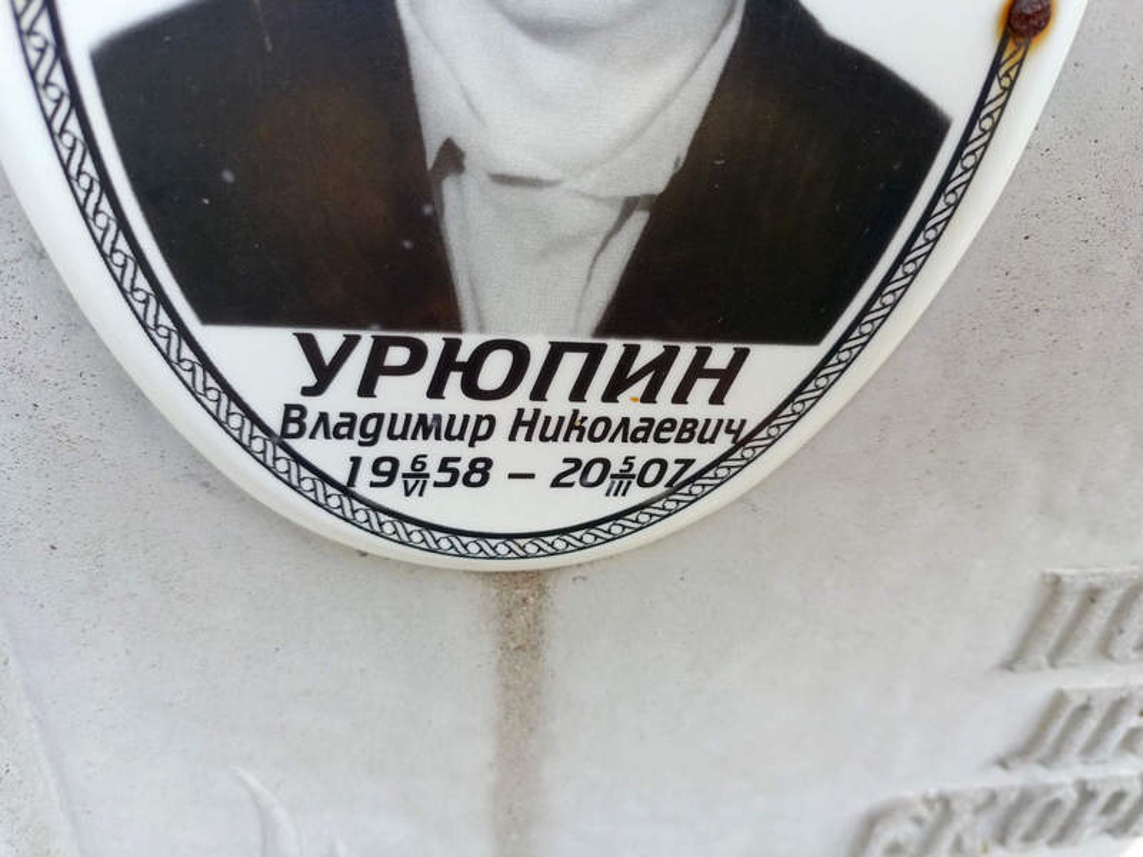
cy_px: 428
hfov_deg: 69.4
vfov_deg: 54.9
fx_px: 825
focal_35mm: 25
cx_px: 572
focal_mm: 4.76
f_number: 1.69
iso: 108
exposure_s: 1/260
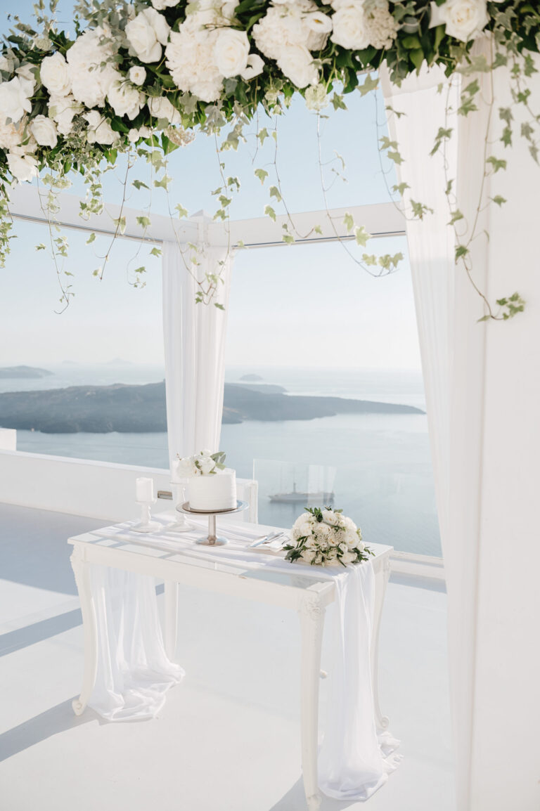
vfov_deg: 58.7
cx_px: 270
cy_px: 406
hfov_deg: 41.1
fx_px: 721
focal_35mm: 32
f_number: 4
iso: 100
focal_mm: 32
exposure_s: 1/2000
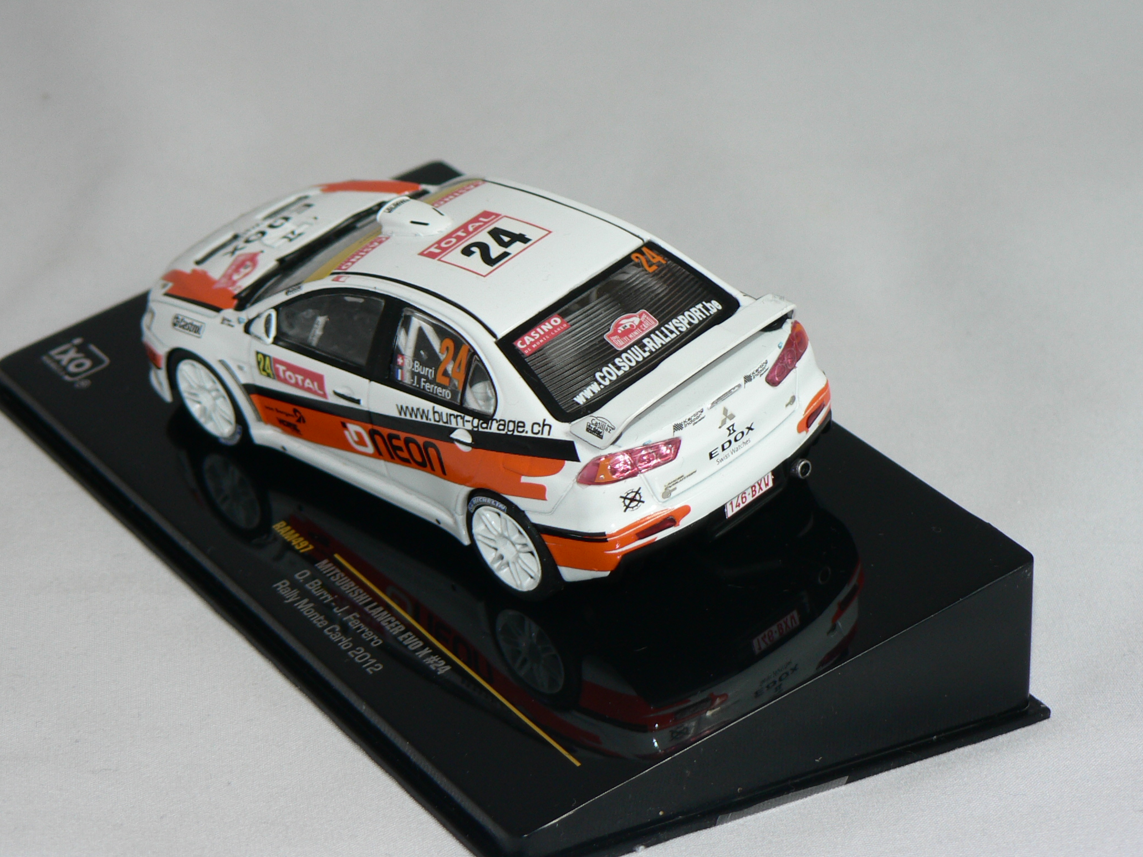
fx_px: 3731
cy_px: 370
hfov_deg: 17.4
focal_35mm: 113
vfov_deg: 13.1
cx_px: 530
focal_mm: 15.2
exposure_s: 1/60
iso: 80
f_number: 3.2
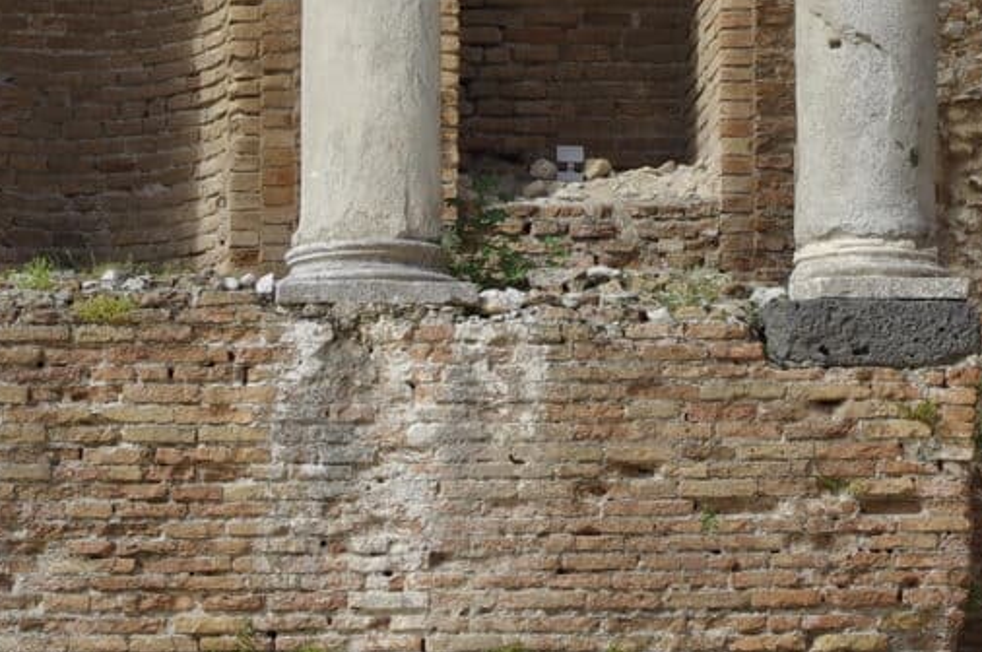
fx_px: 4304
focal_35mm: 158
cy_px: -373
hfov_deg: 12.9
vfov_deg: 8.4
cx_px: 949
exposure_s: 1/160
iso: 100
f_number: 8
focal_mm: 26
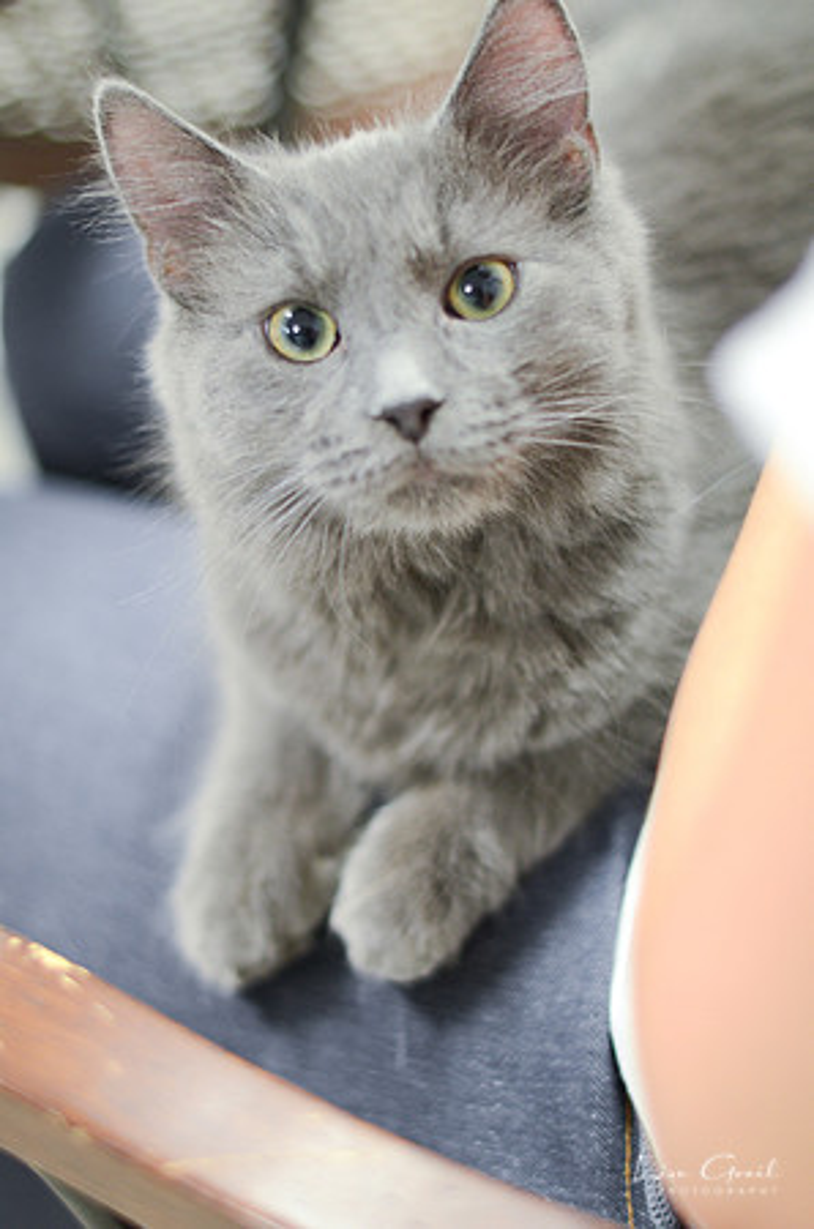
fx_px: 2555
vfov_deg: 27.0
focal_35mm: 75
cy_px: 614
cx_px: 407
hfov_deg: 18.1
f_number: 1.8
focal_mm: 50
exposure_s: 1/80
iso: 640
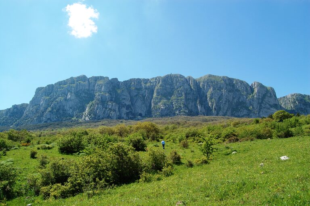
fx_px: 232
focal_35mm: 27
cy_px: 103
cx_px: 155
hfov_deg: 67.4
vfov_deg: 47.9
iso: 250
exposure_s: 1/250
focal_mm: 18
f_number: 10
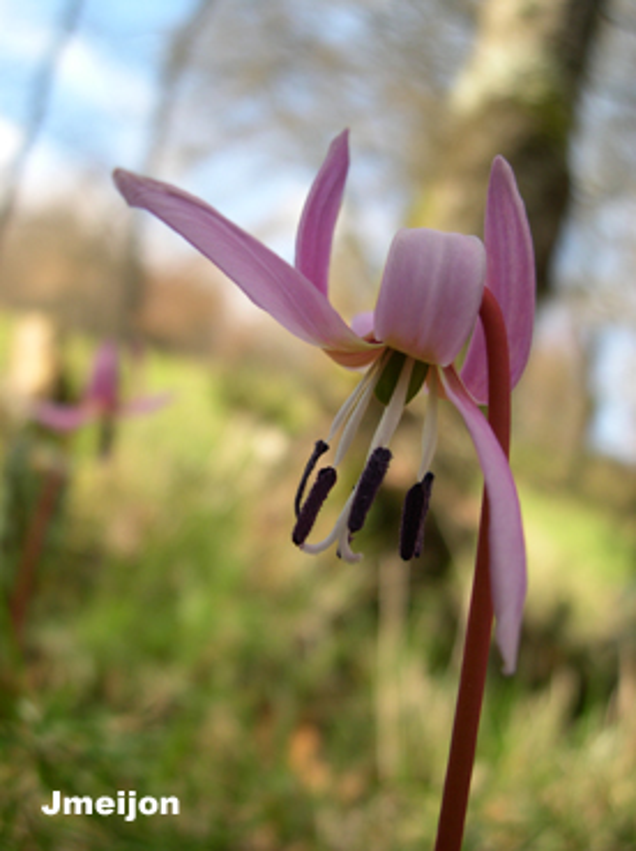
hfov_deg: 37.7
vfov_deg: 49.0
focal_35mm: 38
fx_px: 933
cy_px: 426
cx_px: 318
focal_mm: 8
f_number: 2.8
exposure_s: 1/500
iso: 100
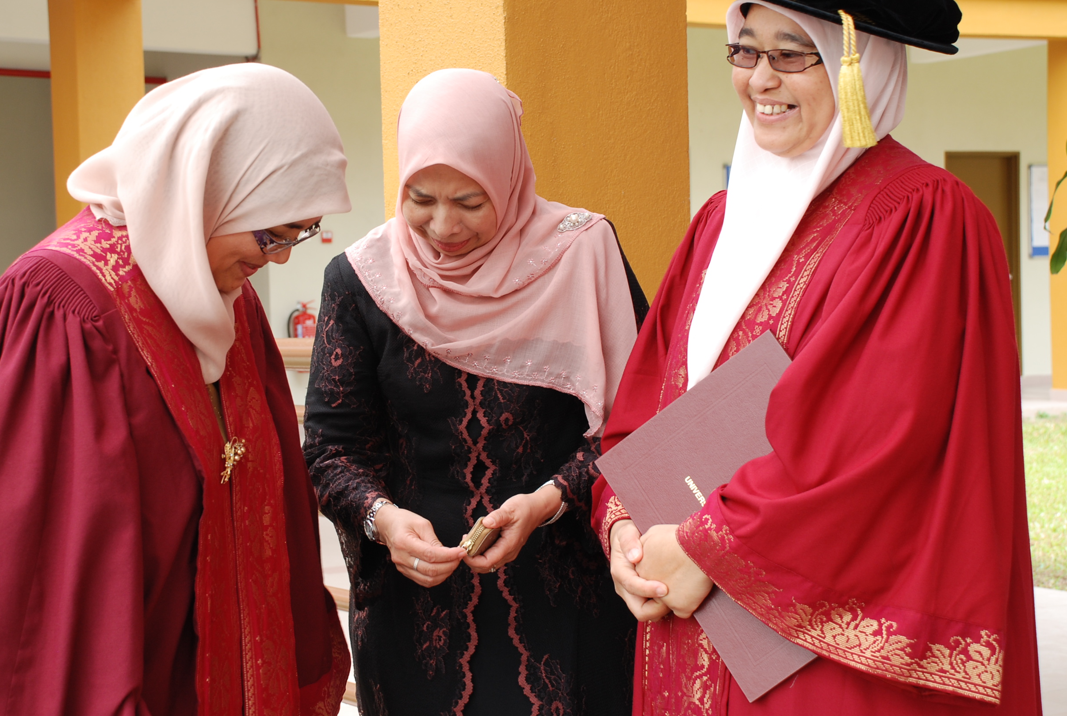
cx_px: 468
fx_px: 2138
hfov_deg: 28.0
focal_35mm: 72
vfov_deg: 19.0
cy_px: 323
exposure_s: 1/100
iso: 200
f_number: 5.6
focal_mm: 40
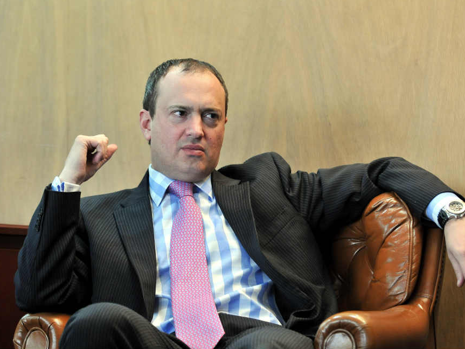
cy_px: 174
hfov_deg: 17.1
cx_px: 258
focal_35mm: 115
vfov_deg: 12.9
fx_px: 1545
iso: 800
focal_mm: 70
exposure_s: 1/40
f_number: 2.8
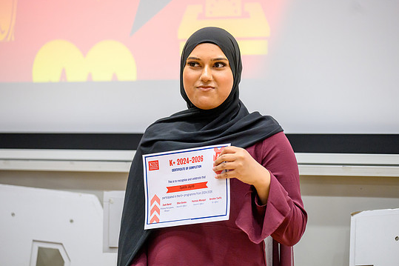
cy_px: 140
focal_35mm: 126
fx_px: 1396
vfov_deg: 10.9
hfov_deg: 16.3
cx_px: 203
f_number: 2.8
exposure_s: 1/500
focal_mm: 116
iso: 3200
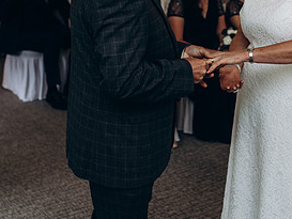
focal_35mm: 75
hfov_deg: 25.7
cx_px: 212
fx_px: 633
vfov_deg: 19.5
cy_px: 54
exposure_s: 1/100
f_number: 2.8
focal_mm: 35
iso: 160
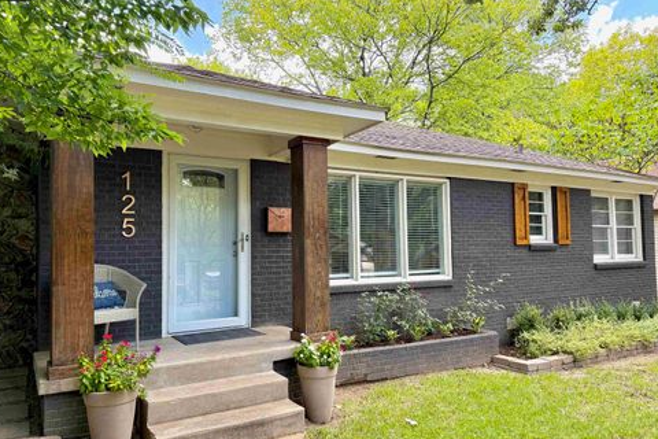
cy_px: 224
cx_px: 324
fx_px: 475
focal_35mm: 26
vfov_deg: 49.6
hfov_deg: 69.4
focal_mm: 6.76
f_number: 1.78
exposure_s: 1/248
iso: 100
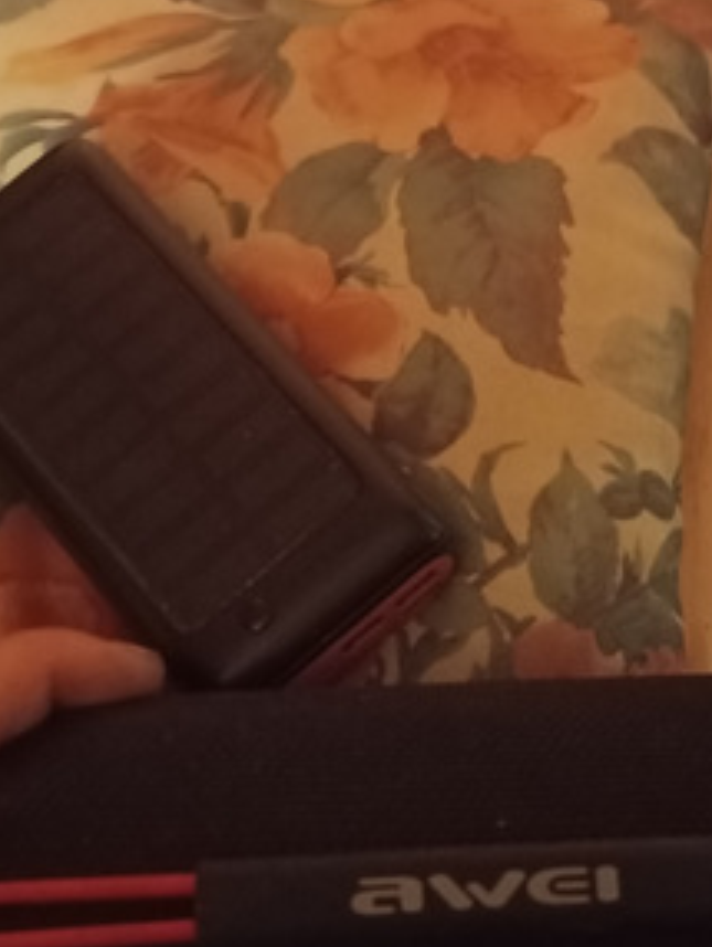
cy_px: 659
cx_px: 538
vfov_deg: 38.3
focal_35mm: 49
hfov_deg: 29.2
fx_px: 1342
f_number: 1.8
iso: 12600
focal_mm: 4.27
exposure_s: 1/14.3
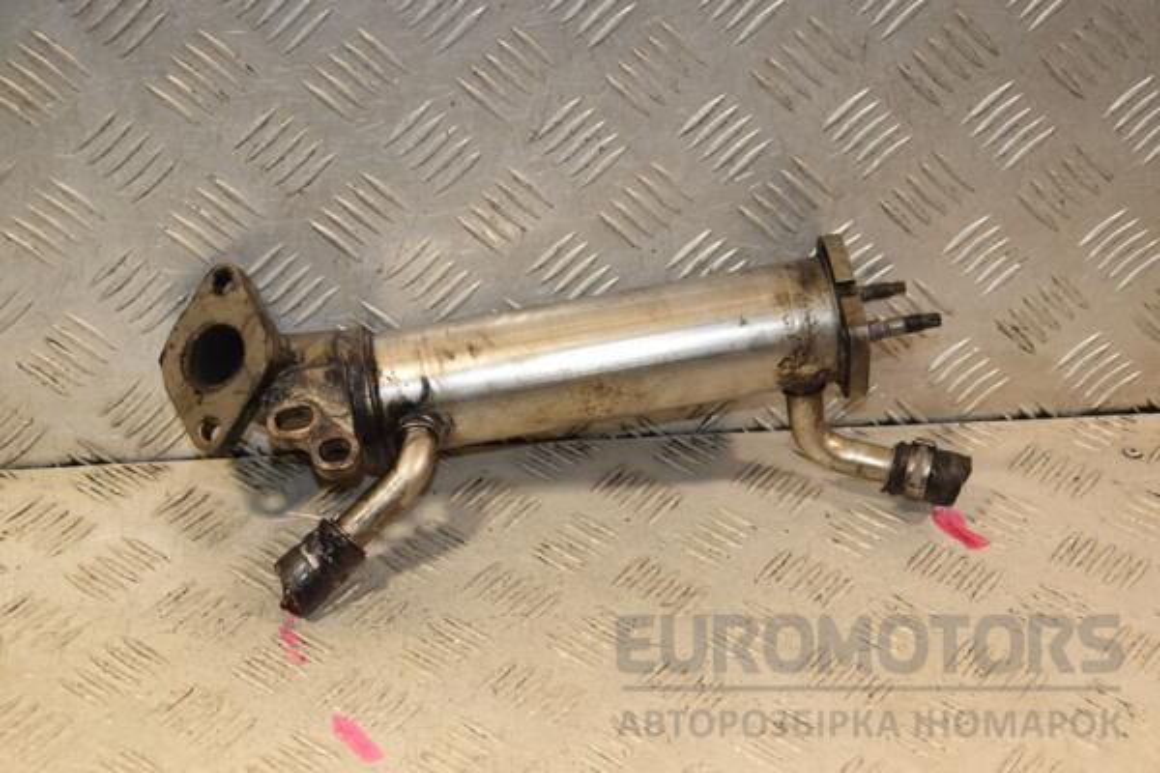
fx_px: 2320
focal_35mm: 72
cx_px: 580
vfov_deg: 18.9
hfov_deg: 28.1
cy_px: 386
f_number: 6.3
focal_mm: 48
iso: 800
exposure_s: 1/200
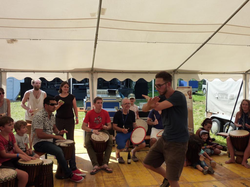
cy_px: 94
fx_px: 231
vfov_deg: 44.2
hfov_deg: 56.8
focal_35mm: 32
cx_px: 125
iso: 125
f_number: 4
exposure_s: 1/320
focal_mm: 5.3
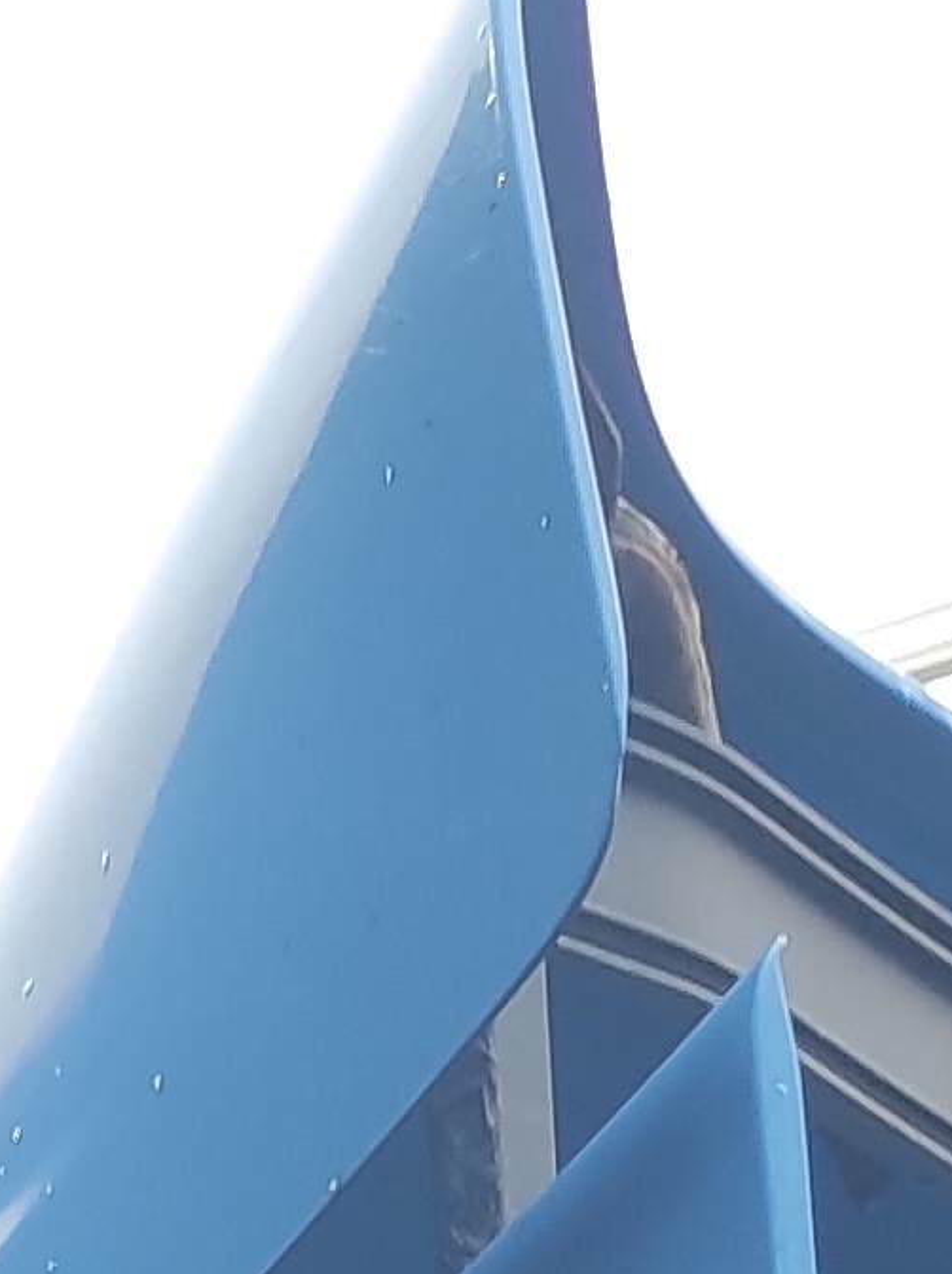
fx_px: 6354
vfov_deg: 9.3
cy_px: 3742
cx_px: 616
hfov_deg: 8.6
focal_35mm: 173
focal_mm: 5.43
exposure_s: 1/103
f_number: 1.89
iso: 100
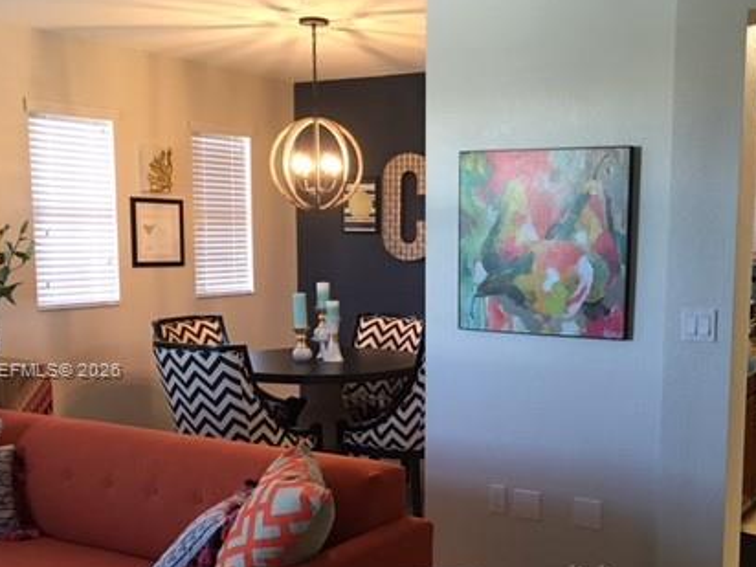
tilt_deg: -7.0
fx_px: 983
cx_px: 457
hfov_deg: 41.9
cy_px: 371
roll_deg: +0.8
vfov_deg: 32.0
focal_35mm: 45
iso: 80
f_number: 2.2
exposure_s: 1/15
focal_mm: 4.15
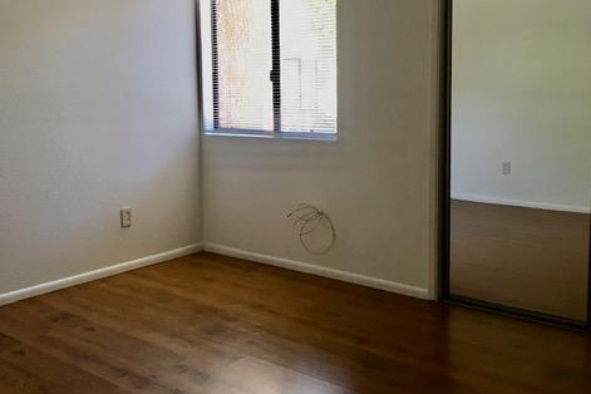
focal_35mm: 41
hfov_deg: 47.2
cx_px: 241
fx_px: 673
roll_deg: +0.9
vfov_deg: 32.5
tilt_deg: -5.8
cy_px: 148
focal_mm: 4.15
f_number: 2.2
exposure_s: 1/40
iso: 25
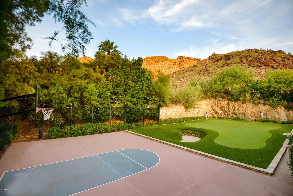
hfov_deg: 96.7
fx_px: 130
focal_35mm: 16
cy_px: 98
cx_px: 146
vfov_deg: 73.8
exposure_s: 1/25
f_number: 7.1
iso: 250
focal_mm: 16
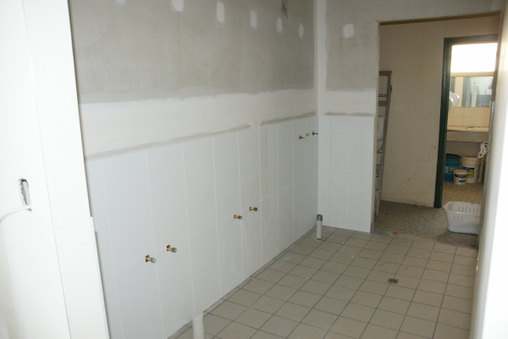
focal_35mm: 27
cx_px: 254
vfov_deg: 47.9
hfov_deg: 67.4
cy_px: 170
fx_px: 381
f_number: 5.6
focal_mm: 18
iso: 800
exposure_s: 1/60
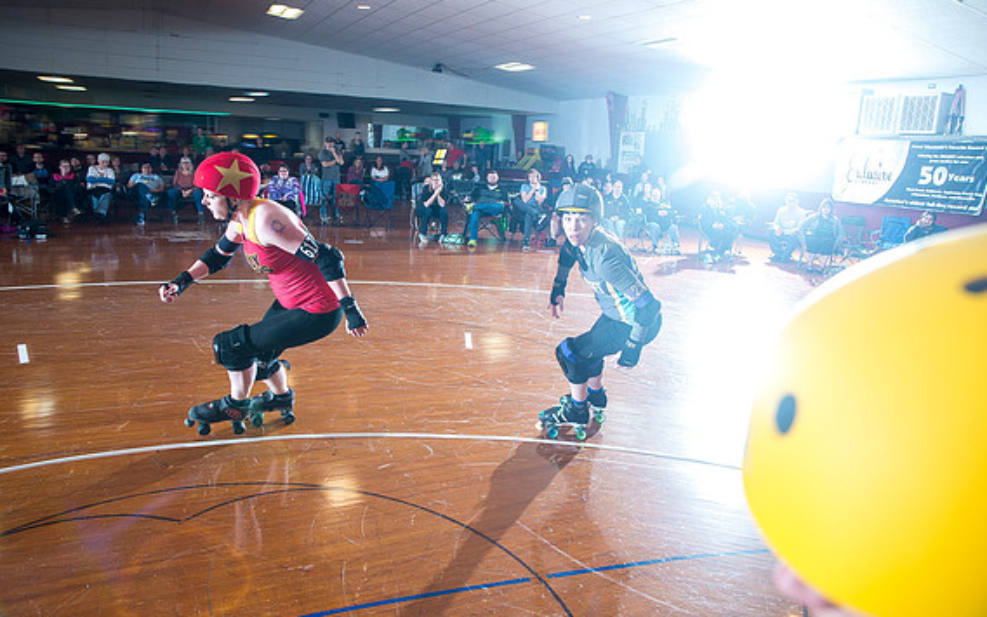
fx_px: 672
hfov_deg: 72.5
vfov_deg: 49.3
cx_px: 495
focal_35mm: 25
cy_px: 293
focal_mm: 24
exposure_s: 1/160
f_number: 5.6
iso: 800
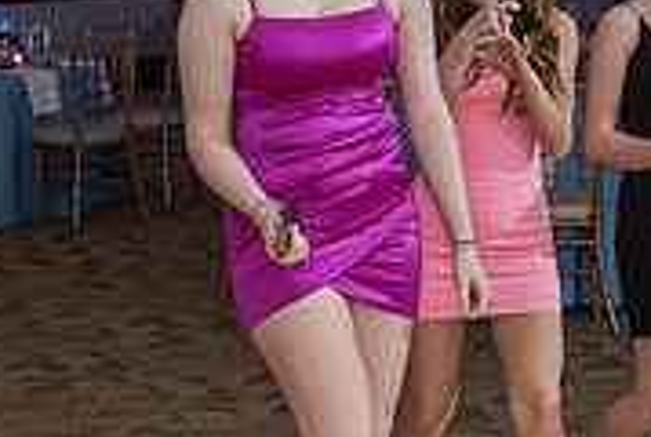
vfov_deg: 11.2
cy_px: 100
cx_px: 564
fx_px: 2228
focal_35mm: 123
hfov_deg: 16.4
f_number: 4
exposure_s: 1/100
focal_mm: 38
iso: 800
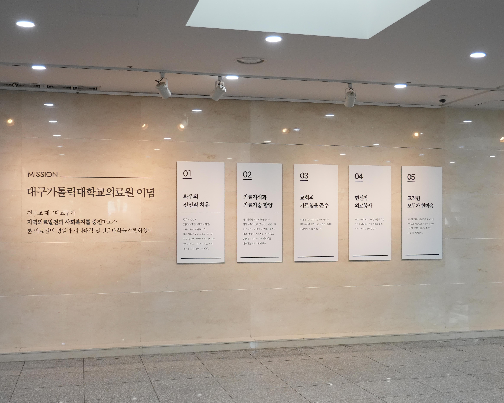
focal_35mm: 39
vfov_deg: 38.2
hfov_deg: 46.5
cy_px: 201
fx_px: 582
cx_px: 305
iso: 3200
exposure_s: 1/800
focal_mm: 34
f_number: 4
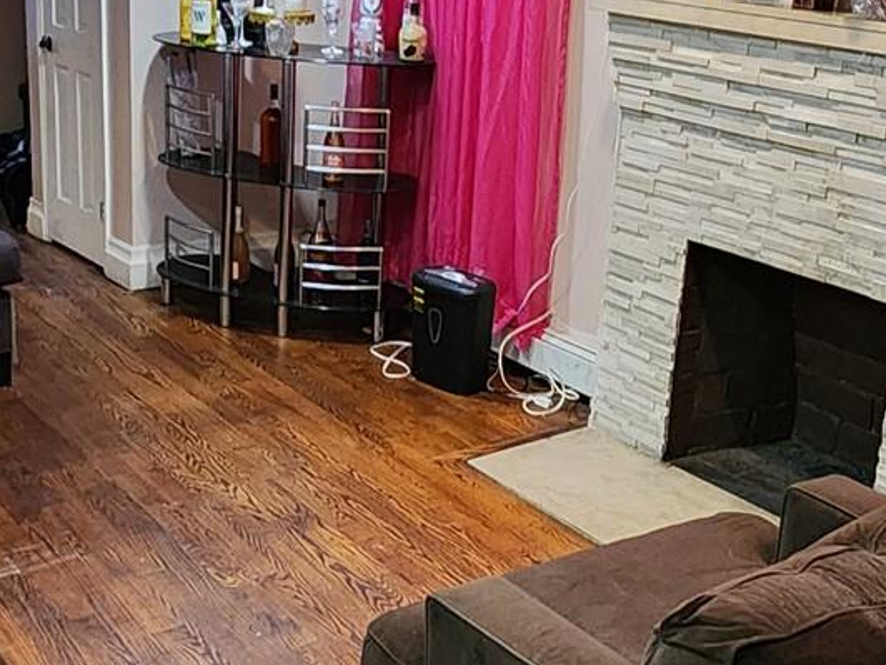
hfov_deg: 38.2
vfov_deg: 29.1
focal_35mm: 50
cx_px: 425
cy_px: 300
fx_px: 1280
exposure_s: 1/30
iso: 500
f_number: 2.2
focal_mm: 2.2
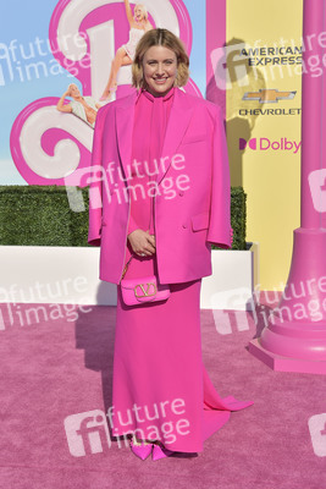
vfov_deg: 36.2
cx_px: 163
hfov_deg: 24.6
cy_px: 244
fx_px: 746
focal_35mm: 55
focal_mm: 55
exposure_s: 1/640
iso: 80
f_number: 6.3
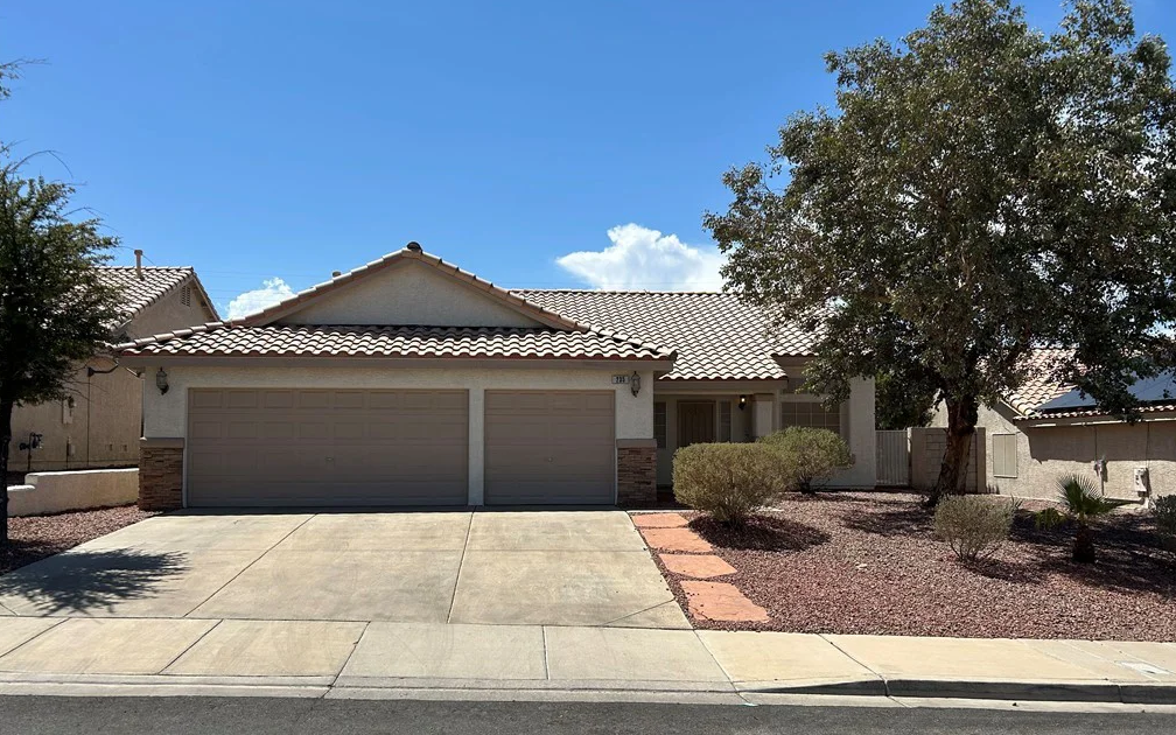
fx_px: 897
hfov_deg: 66.5
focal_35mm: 28
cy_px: 418
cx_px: 586
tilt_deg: +1.8
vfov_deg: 44.4
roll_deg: +0.6
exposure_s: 1/5587
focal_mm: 5.7
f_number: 1.5
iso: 50
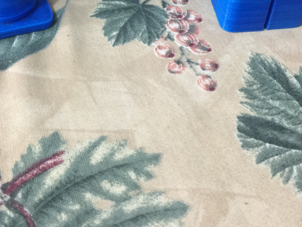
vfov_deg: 25.7
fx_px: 480
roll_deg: -1.0
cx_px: 121
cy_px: 24
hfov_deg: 34.8
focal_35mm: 55
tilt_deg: -41.2
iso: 100
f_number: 2.2
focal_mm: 4.15
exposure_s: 1/10
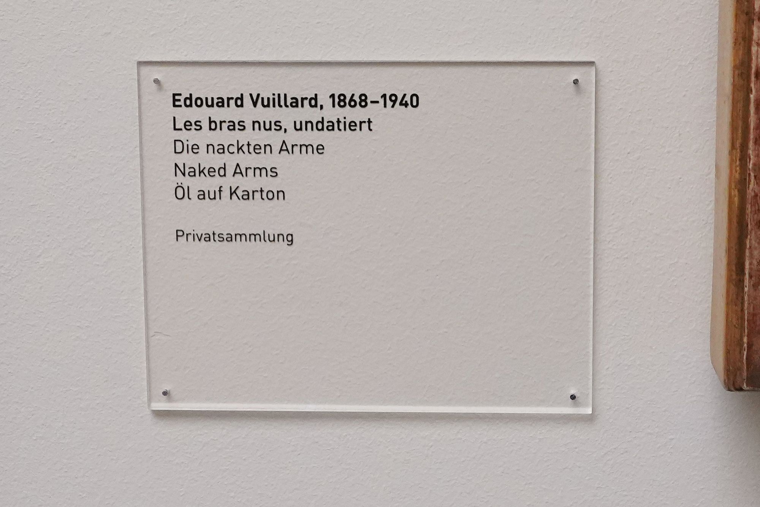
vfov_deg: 53.1
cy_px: 254
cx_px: 380
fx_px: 507
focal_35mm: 24
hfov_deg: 73.7
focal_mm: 24
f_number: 5.6
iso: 3200
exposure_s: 1/80
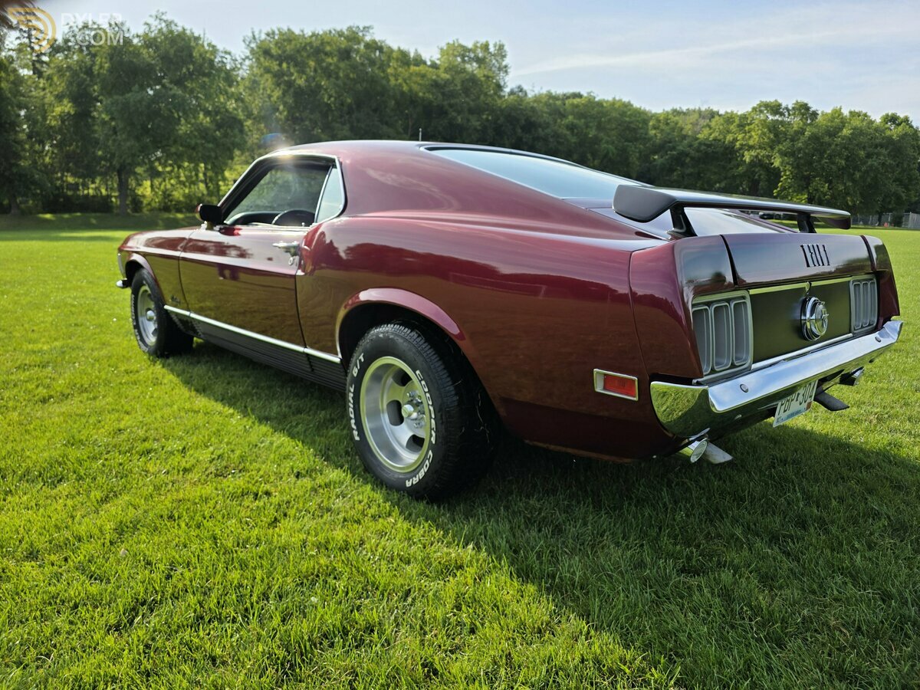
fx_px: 611
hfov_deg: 73.9
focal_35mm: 23
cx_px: 460
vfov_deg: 58.9
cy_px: 345
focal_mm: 6.3
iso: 80
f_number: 1.7
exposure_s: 1/4539
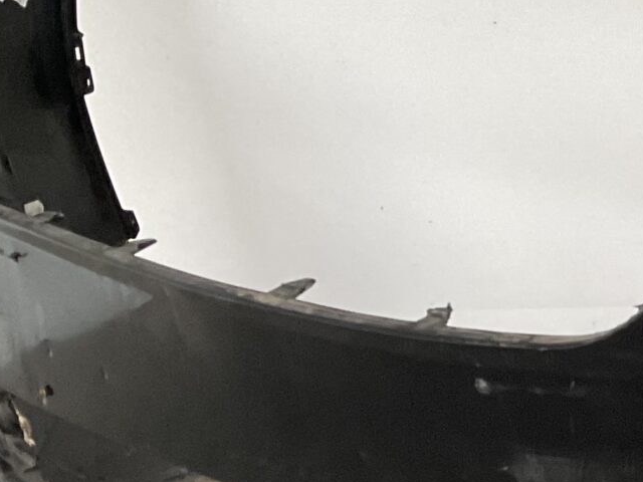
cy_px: 399
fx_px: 2155
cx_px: 1131
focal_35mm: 116
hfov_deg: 14.9
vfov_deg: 12.7
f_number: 1.8
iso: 64
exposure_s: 1/100
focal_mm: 3
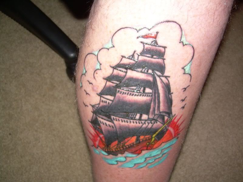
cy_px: 91
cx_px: 122
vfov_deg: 37.7
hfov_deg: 49.0
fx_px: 267
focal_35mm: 38
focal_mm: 6.3
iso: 50
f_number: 2.8
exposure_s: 1/60
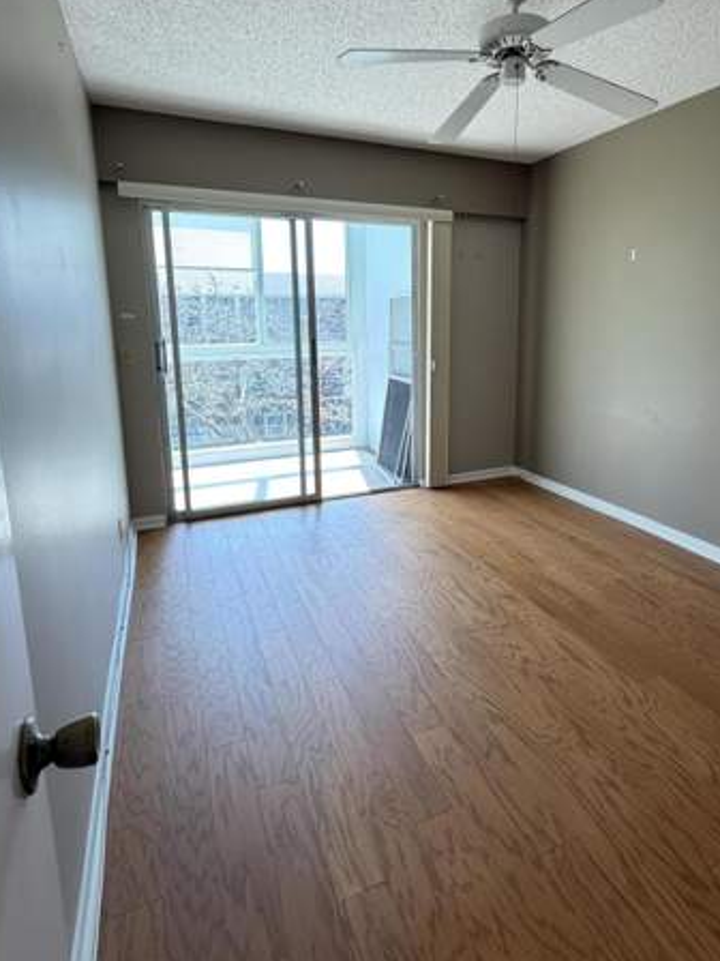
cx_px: 418
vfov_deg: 81.3
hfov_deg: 65.6
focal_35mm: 20
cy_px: 418
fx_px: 555
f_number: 2.2
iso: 250
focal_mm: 2.22
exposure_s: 1/60
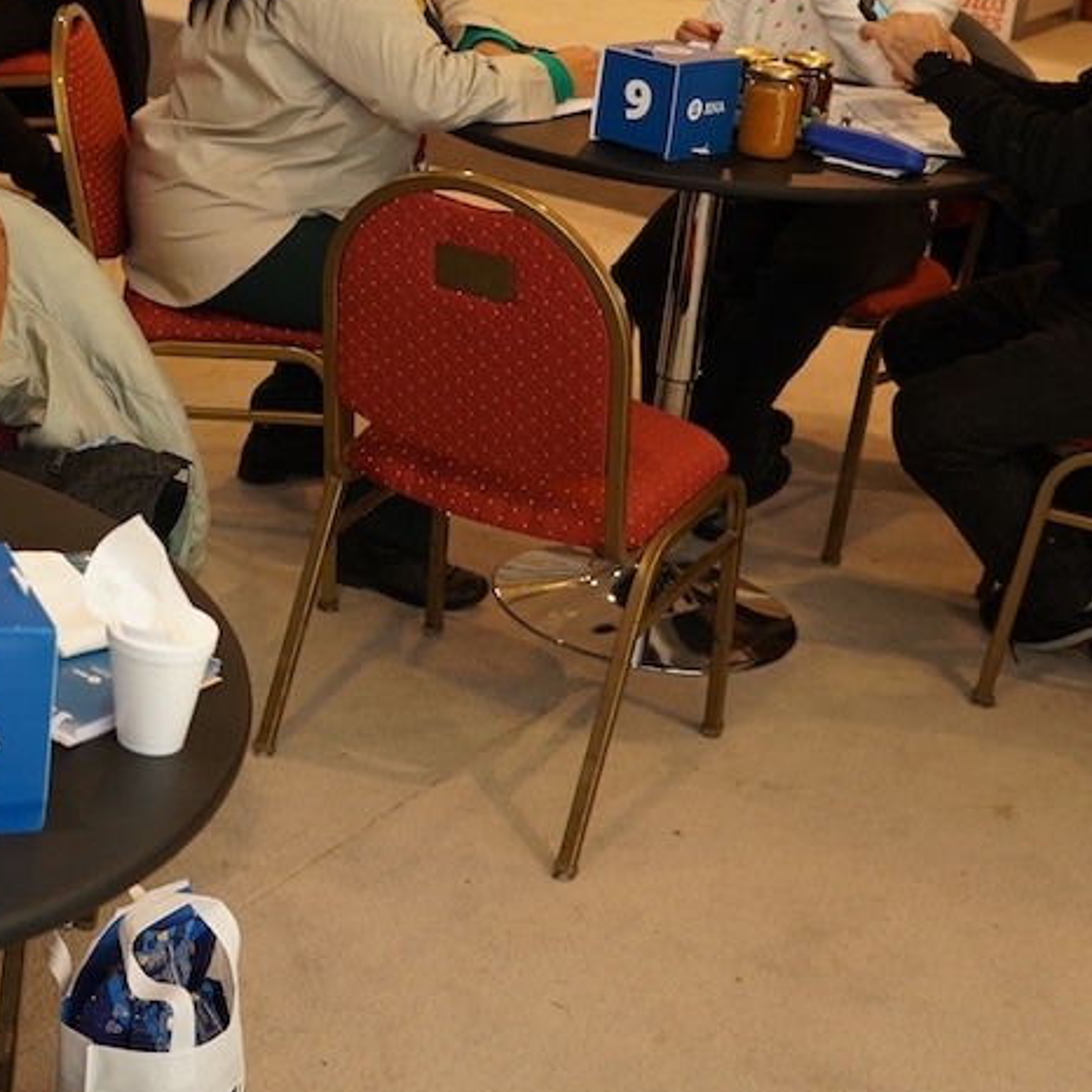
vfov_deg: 26.7
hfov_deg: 25.3
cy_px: 193
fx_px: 2248
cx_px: -108
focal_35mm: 63
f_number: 4
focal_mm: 27
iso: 1600
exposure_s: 1/40
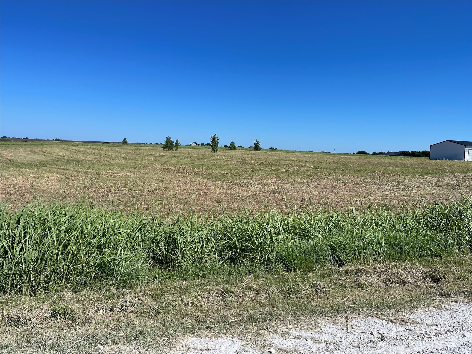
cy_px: 177
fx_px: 341
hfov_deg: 69.4
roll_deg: -3.4
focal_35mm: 25
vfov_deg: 54.9
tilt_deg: -4.2
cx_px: 236
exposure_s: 1/4902
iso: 32
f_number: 1.6
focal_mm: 5.1
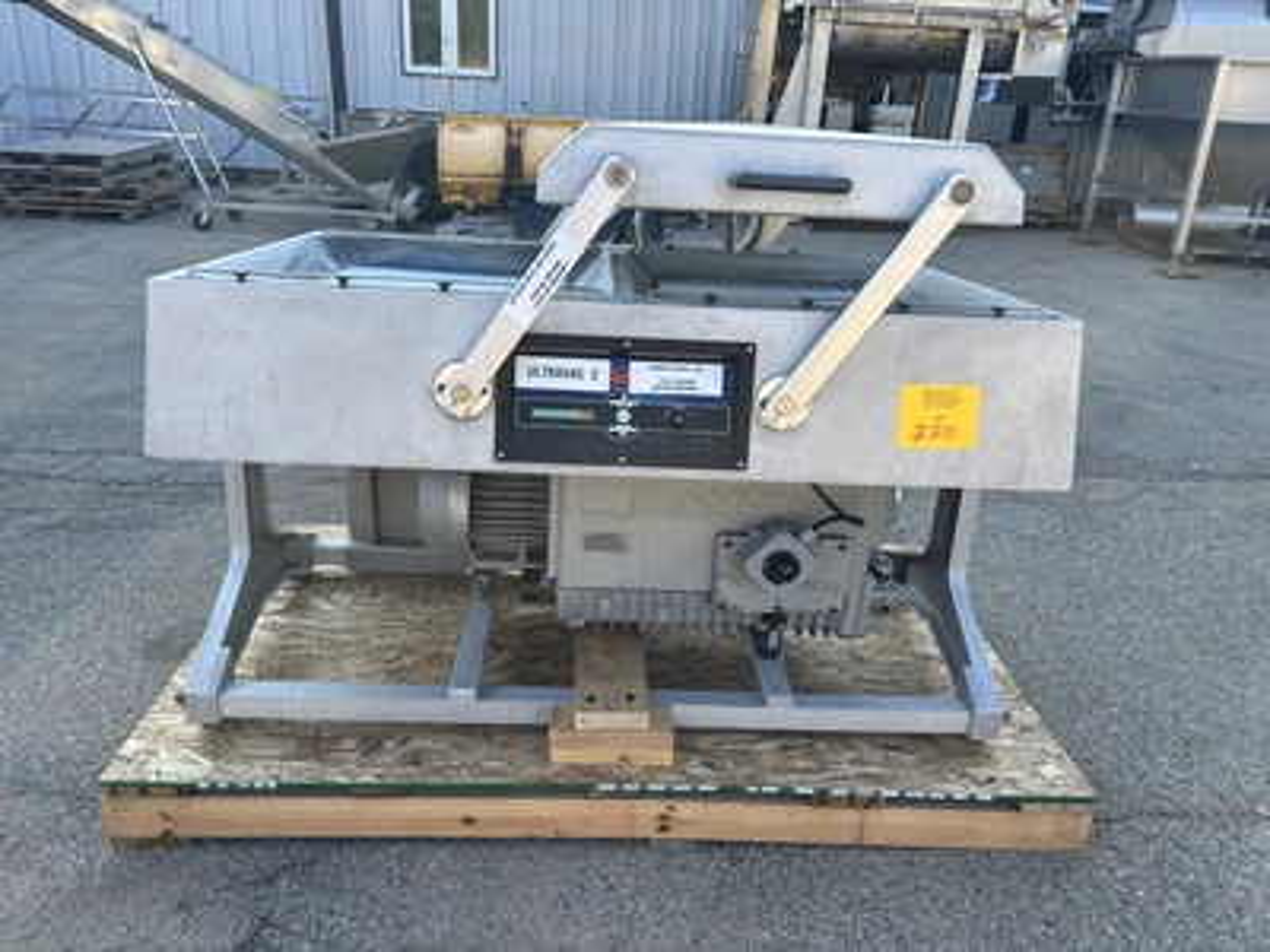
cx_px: 635
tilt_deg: -21.1
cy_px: 476
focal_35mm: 26
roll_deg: -2.9
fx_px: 954
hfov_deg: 67.3
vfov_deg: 53.1
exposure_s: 1/742
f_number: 1.6
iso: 50
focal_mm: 5.96
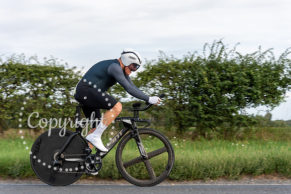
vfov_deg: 18.1
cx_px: 146
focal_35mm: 75
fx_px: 608
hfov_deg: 26.9
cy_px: 97
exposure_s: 1/640
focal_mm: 74
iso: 125
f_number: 4
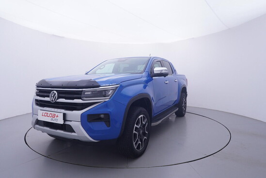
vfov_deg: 56.2
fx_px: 166
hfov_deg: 77.3
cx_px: 133
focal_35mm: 22
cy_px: 89
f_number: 5
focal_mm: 15
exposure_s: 1/80
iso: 200
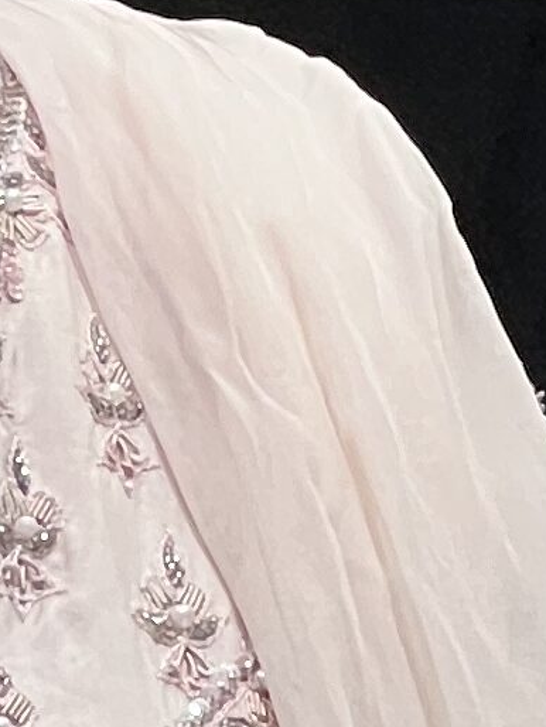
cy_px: 1768
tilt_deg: -5.3
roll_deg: -0.5
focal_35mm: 604
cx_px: -646
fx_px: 12692
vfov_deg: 3.2
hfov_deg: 2.5
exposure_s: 1/100
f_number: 2.8
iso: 100
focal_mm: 9
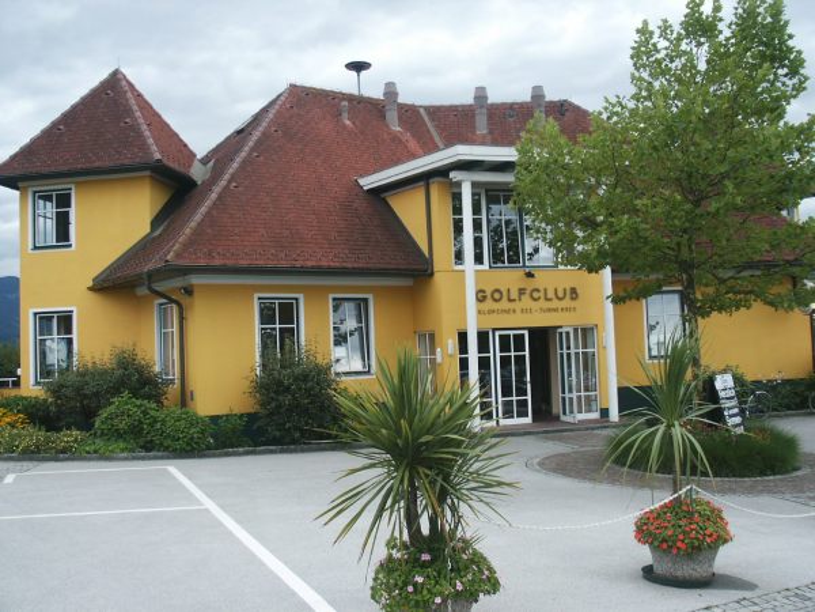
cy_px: 306
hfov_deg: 52.6
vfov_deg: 40.7
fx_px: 824
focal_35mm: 35
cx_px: 408
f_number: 3
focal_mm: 7.19
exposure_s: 1/180
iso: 64
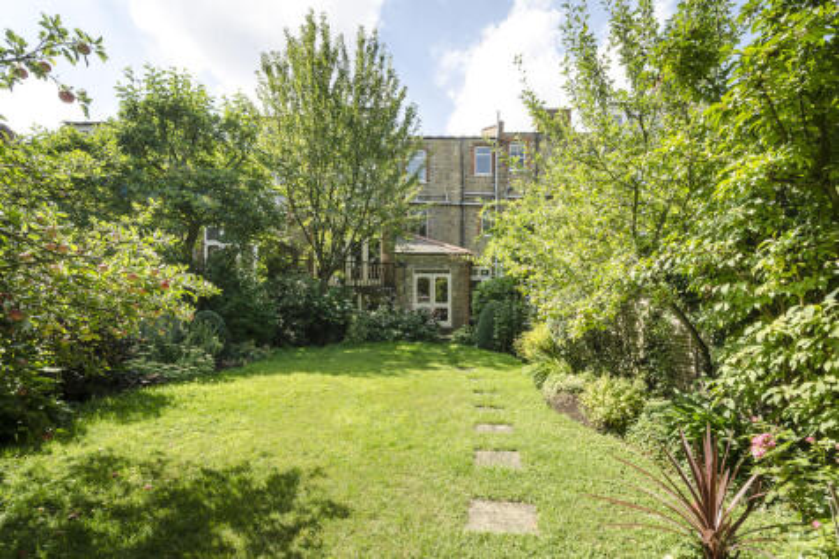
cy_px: 280
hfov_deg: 100.4
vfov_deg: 77.3
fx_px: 349
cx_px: 420
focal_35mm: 15
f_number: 22
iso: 100
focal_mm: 10
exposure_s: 1/15
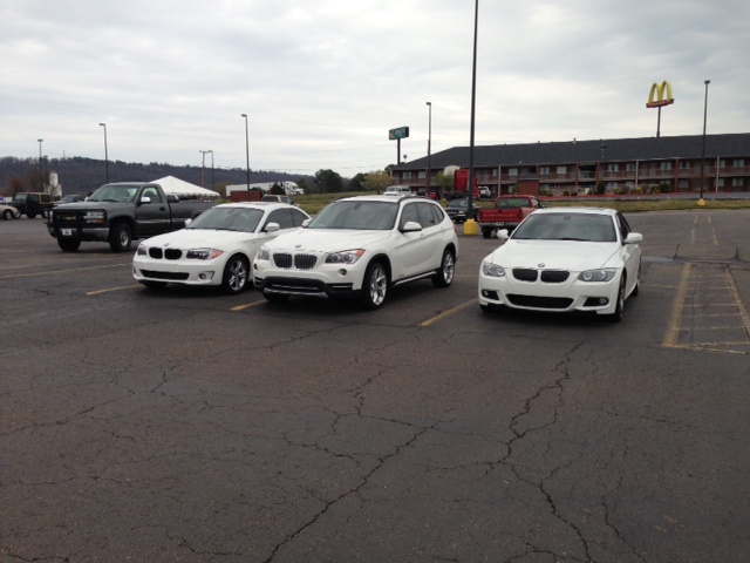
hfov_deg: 55.4
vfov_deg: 42.9
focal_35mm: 33
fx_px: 715
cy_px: 282
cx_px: 375
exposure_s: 1/326
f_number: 2.4
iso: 50
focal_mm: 4.13
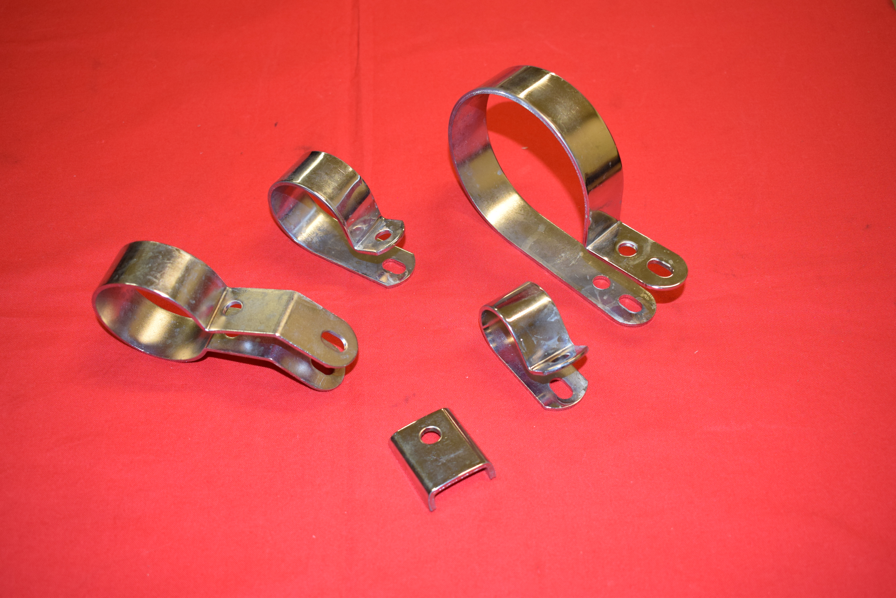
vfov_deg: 35.5
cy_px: 299
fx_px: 934
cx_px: 448
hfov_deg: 51.3
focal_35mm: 38
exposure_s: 1/100
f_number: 5
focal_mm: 25
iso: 800
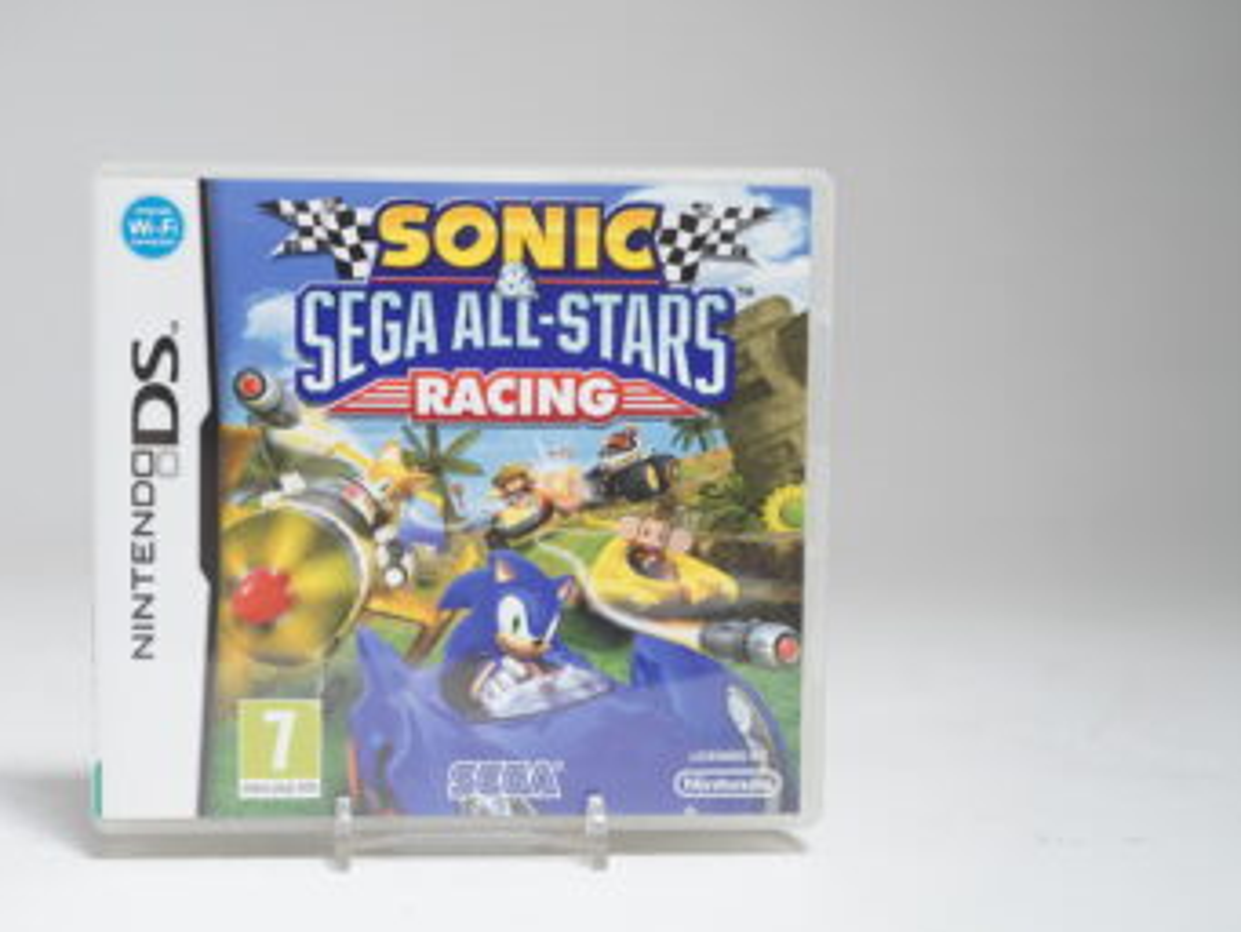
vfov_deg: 26.1
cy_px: 495
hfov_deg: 34.1
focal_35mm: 56
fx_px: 2008
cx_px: 448
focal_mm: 39
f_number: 5
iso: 640
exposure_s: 1/40
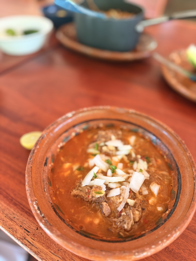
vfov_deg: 71.6
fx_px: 181
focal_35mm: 24
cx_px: 98
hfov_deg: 56.8
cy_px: 130
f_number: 1.78
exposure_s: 1/62
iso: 200
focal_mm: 6.76
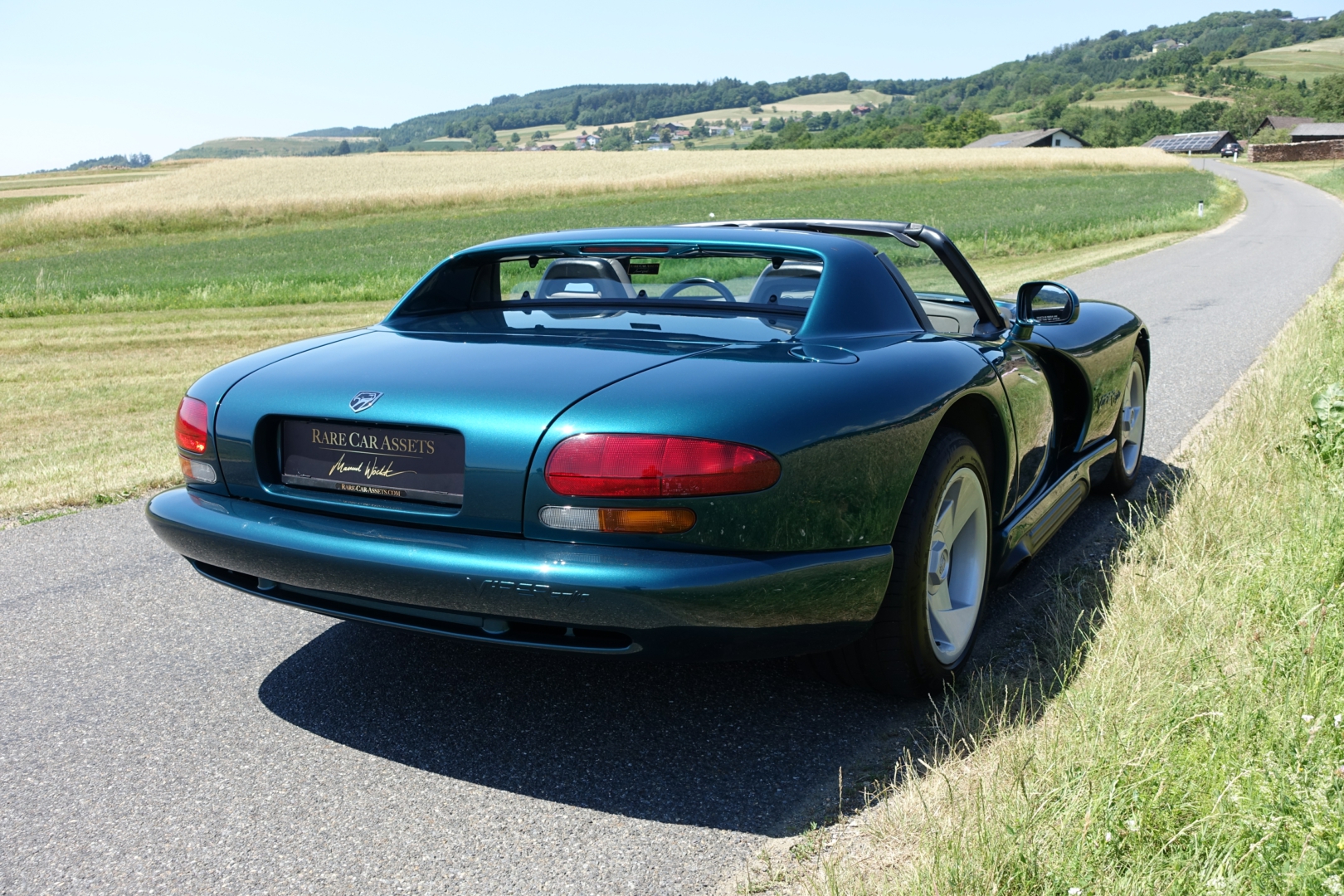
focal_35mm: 34
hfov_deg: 55.8
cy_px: 448
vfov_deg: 38.9
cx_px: 672
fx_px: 1269
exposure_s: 1/500
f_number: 4
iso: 125
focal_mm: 12.64
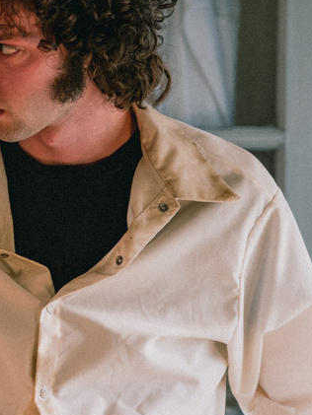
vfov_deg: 13.6
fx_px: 1742
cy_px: 190
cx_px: -183
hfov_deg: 9.9
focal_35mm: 145
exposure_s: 1/80
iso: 640
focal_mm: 62
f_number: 4
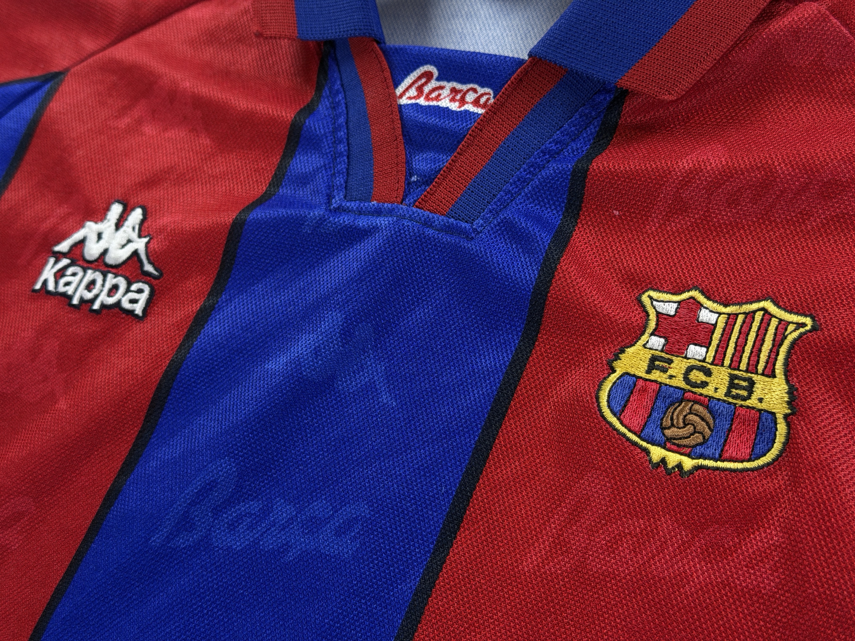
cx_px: 428
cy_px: 320
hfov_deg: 39.7
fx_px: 1186
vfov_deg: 30.3
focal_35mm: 48
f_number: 1.78
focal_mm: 6.76
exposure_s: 1/322
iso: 64
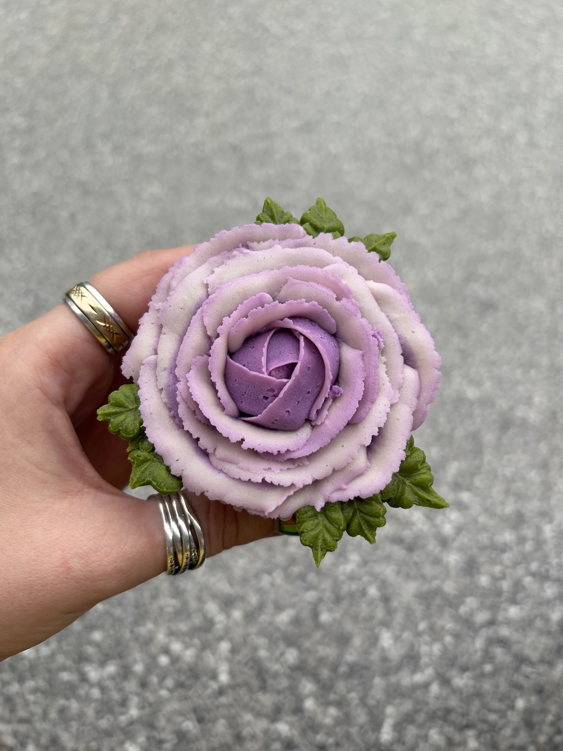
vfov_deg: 65.3
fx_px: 585
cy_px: 386
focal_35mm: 27
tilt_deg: -66.5
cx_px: 279
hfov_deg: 51.4
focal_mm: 5.96
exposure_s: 1/234
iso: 40
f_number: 1.6
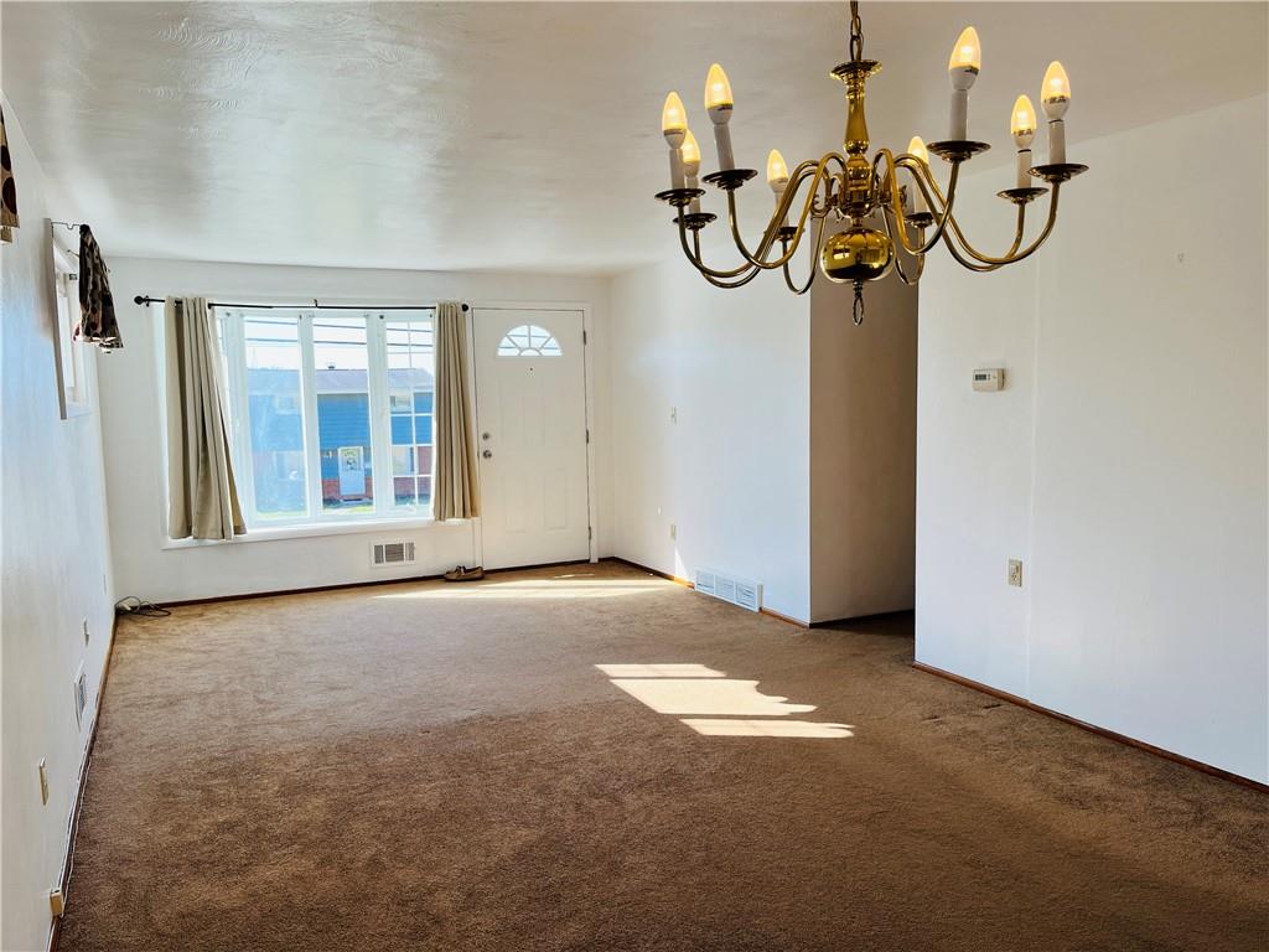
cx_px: 634
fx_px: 953
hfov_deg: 67.3
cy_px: 476
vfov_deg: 53.1
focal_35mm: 26
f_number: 1.6
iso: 50
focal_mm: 5.1
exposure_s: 1/282
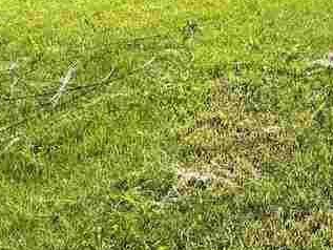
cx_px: 530
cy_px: -225
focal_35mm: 105
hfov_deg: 16.6
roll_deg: +0.9
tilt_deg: +9.9
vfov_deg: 12.6
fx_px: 1010
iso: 50
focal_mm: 5.96
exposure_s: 1/1695
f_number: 1.6
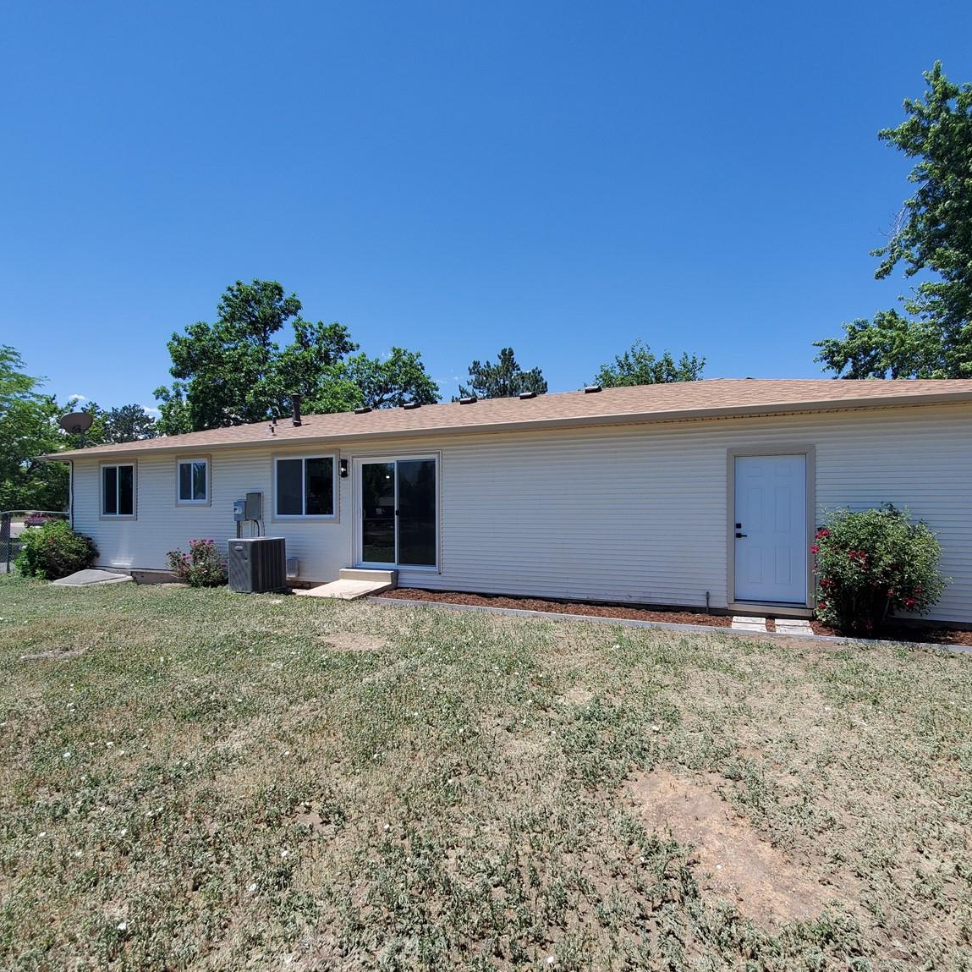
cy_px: 488
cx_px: 529
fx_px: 508
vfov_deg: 87.4
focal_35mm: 16
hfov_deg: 87.2
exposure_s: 1/812
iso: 50
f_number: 2.2
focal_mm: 1.8
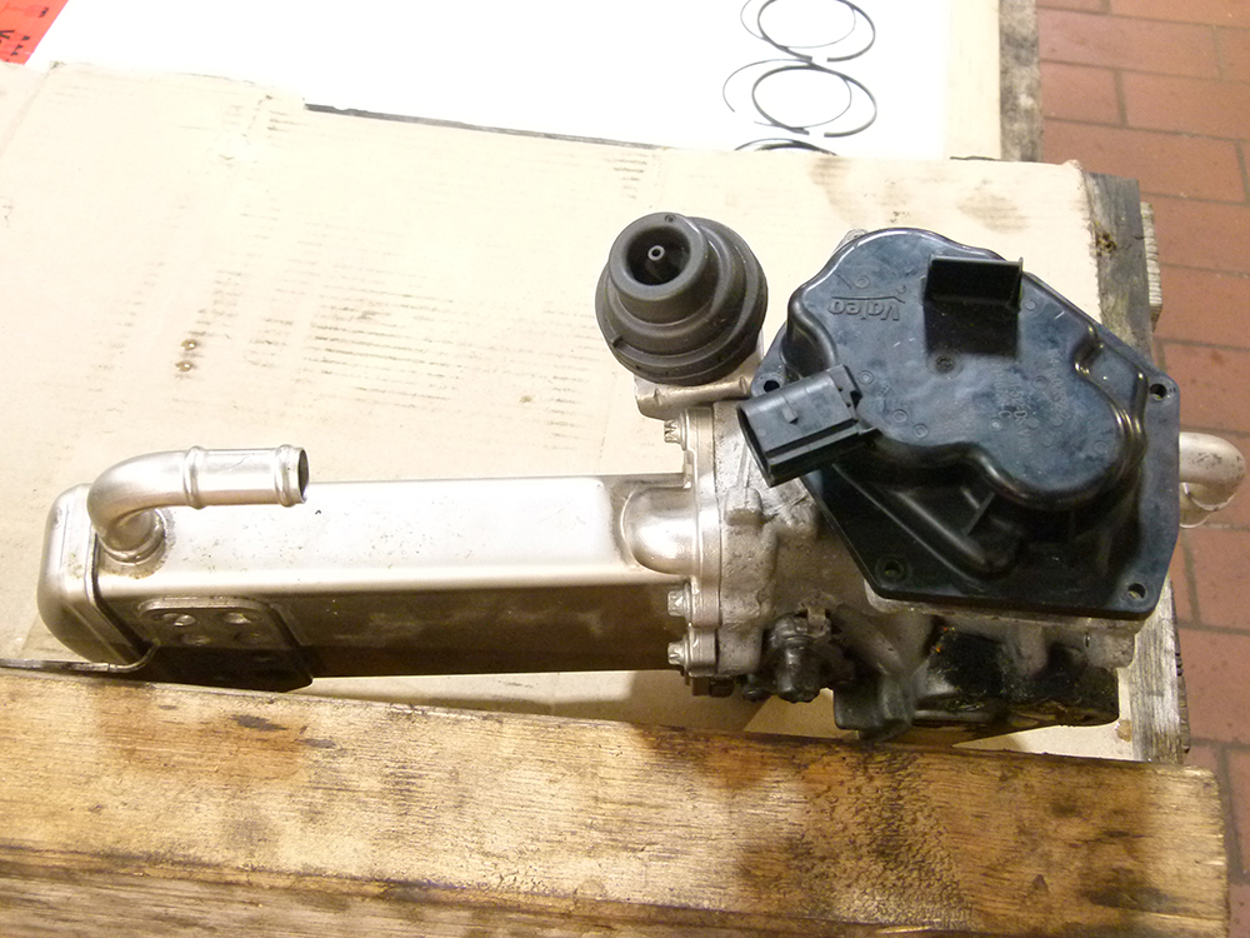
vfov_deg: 36.0
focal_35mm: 40
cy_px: 469
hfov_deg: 46.8
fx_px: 1444
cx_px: 625
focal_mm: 7.3
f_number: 3.1
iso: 400
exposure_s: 1/30
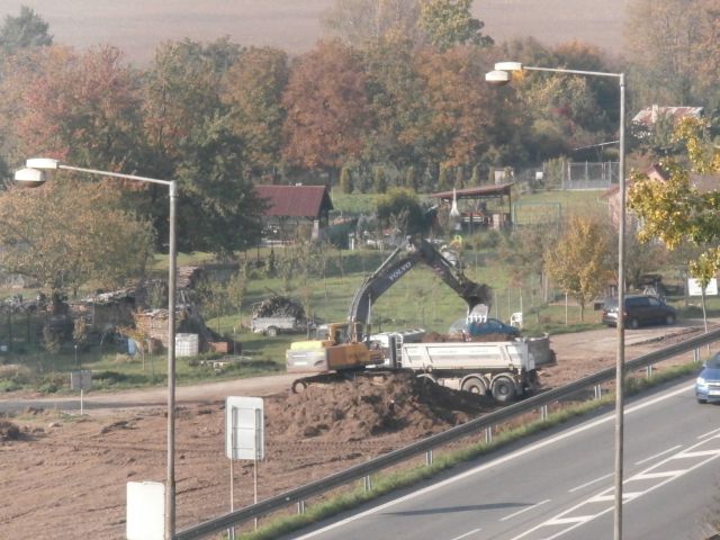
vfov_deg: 6.2
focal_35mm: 240
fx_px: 4992
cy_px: 270
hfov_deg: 8.2
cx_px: 360
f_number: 15
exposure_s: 1/160
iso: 800
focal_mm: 42
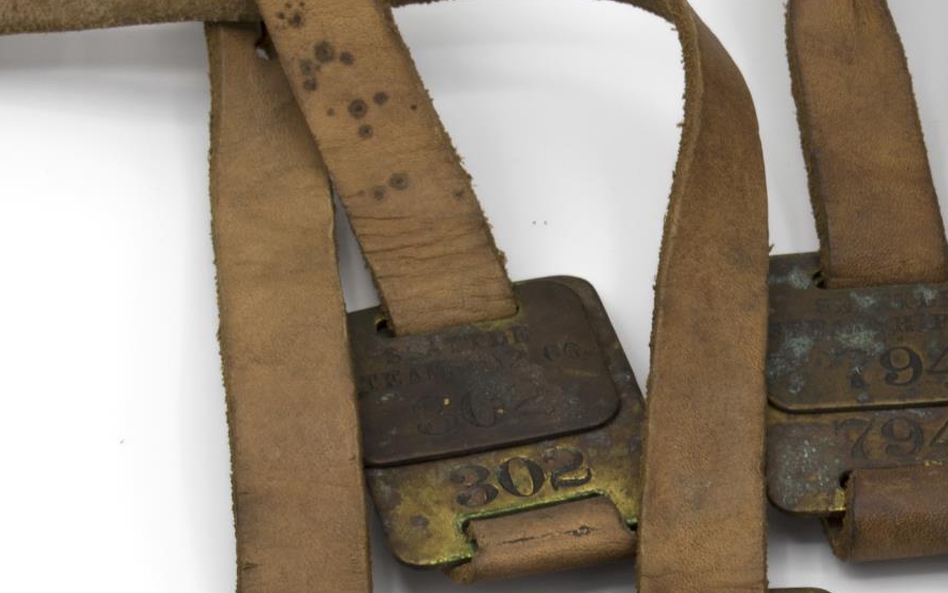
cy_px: 567
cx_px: 1035
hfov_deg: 10.9
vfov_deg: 6.9
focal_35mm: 190
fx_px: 4914
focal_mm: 55
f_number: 16
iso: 200
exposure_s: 1/60
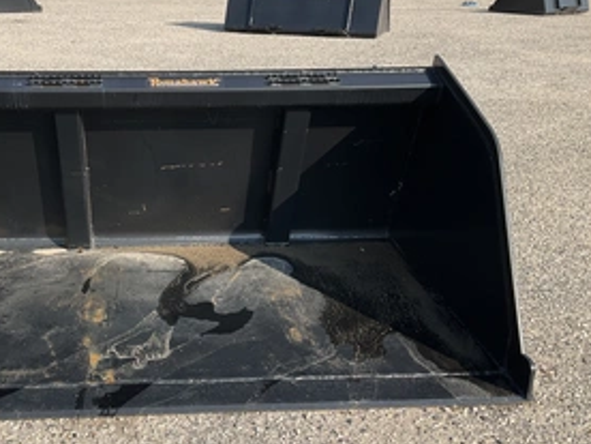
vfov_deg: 34.3
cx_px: 178
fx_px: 717
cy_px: 242
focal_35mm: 42
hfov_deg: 43.9
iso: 25
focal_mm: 3
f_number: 1.8
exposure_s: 1/929
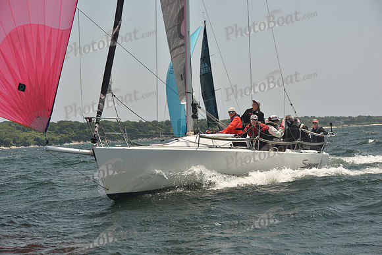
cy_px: 128
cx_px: 191
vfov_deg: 14.0
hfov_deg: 20.8
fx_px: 1040
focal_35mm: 98
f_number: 6.3
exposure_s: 1/640
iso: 250
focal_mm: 98
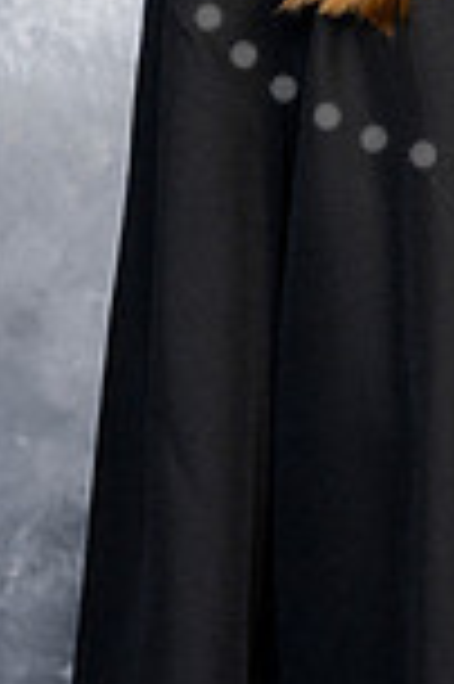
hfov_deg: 5.4
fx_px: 4778
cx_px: 526
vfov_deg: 8.1
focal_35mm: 252
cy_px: -248
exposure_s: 1/125
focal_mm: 85
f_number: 8
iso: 250
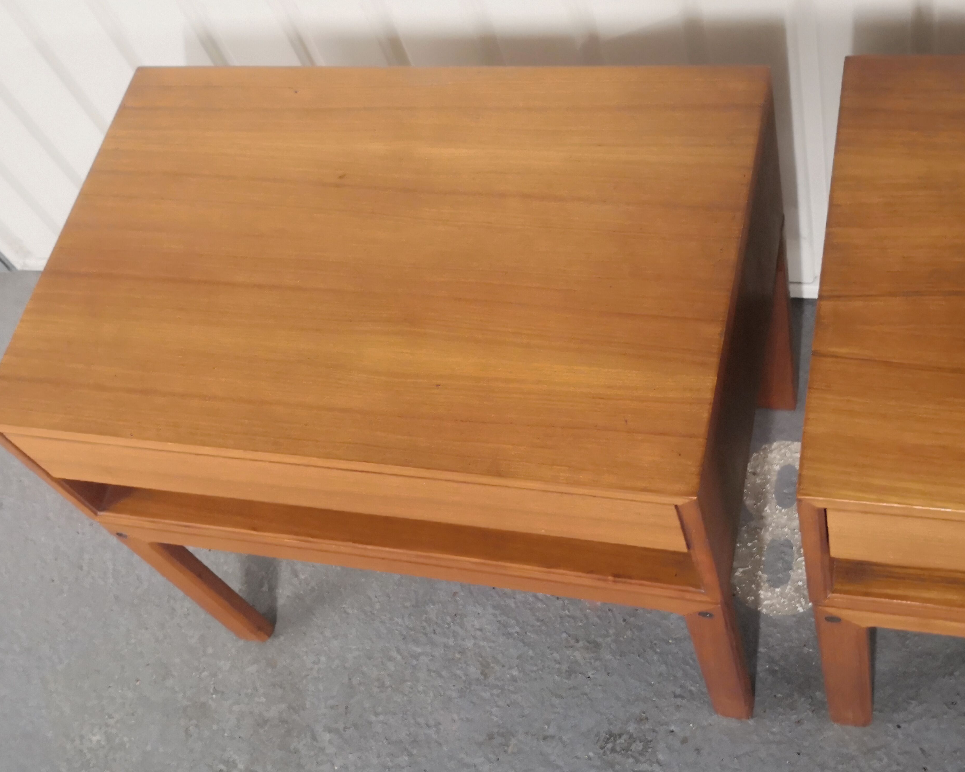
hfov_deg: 43.8
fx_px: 1199
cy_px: 387
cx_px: 484
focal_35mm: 42
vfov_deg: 35.7
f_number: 1.6
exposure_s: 1/25
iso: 320
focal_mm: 3.95
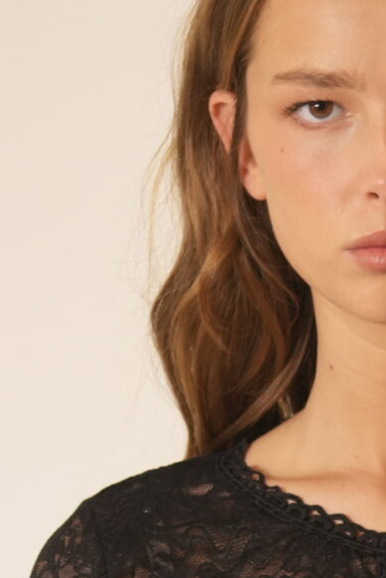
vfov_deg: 3.4
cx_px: 516
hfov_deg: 2.2
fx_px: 9836
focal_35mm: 612
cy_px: 816
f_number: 4
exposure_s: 1/125
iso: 1250
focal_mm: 138
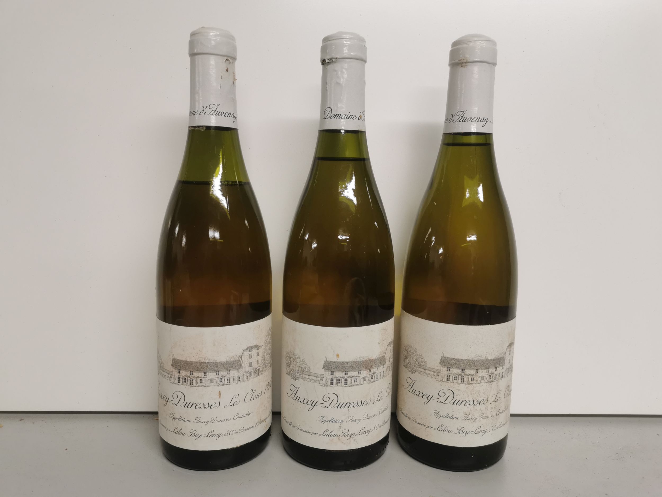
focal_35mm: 27
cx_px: 331
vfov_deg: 51.4
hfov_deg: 65.3
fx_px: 516
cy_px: 248
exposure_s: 1/100
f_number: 1.8
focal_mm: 5.58
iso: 125
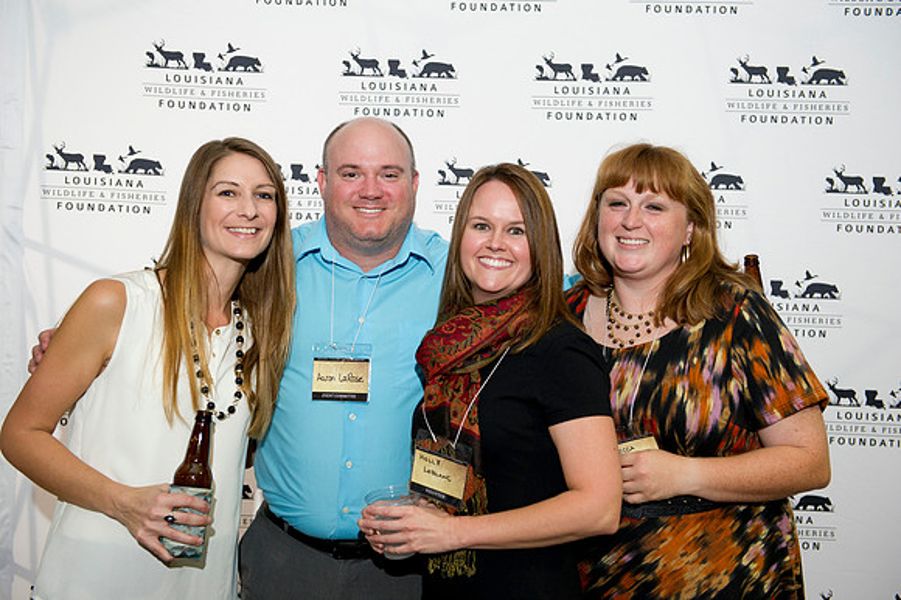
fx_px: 1201
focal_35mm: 48
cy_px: 300
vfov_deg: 28.0
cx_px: 450
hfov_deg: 41.1
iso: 800
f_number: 3.5
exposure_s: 1/125
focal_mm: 48
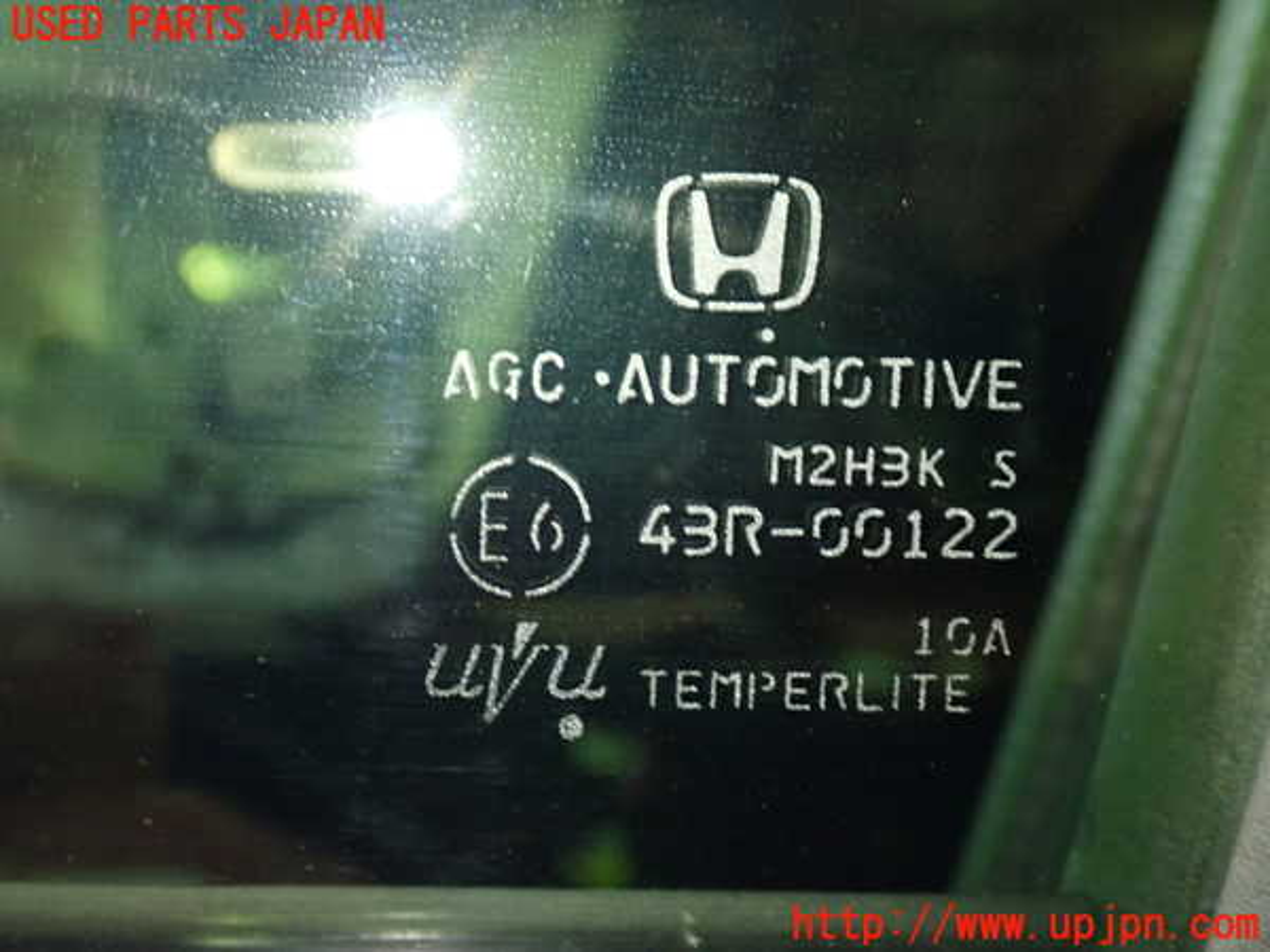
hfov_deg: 42.9
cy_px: 476
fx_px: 1614
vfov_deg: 32.9
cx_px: 635
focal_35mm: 44
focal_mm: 7.84
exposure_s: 1/30
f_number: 2.9
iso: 800
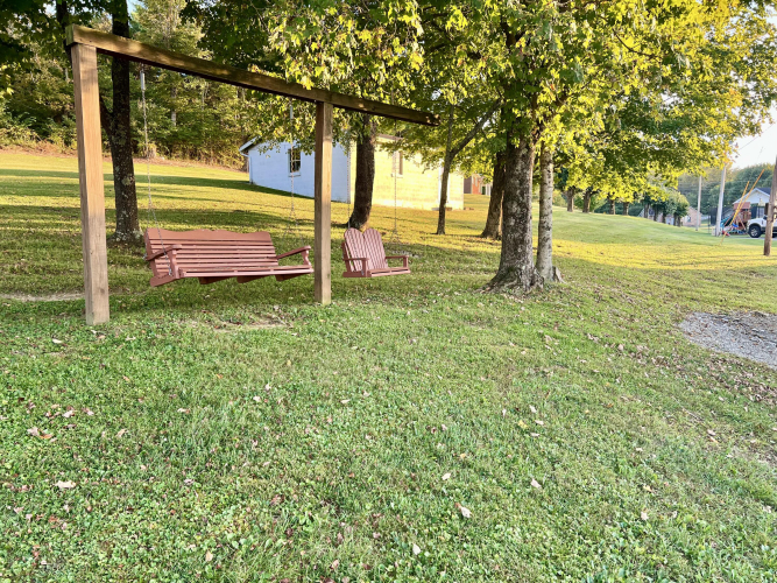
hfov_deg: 67.3
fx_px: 583
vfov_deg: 53.0
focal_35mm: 26
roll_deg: +1.0
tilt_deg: -6.1
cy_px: 292
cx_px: 388
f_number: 1.5
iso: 64
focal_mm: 5.7
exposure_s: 1/165
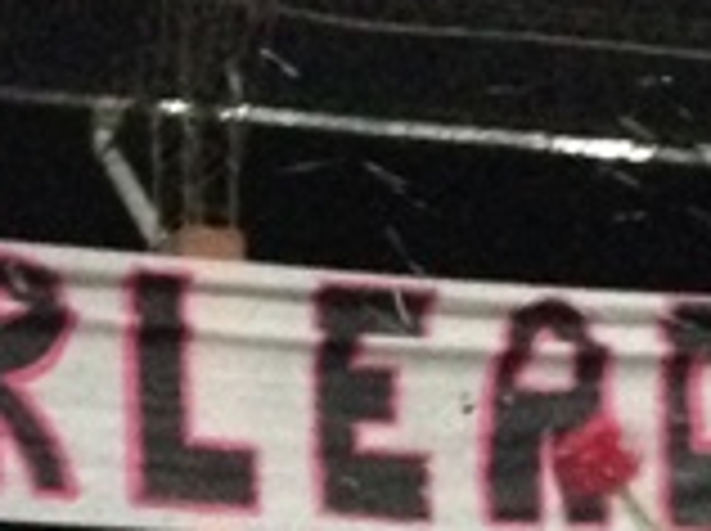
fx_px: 4204
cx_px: 916
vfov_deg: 7.1
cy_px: 752
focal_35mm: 205
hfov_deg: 9.5
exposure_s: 1/15
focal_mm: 4.12
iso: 800
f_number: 2.4
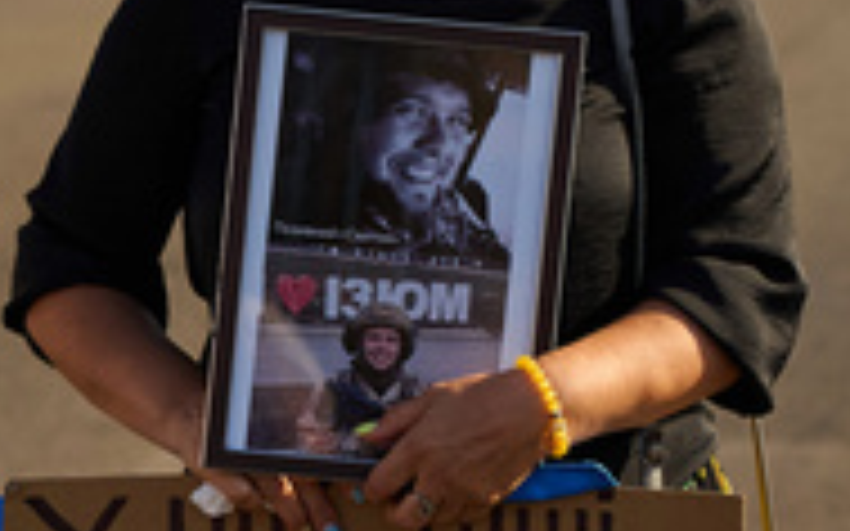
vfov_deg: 6.8
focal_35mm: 193
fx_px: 4470
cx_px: -108
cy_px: 526
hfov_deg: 10.7
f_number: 2
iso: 200
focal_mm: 35
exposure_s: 1/5000
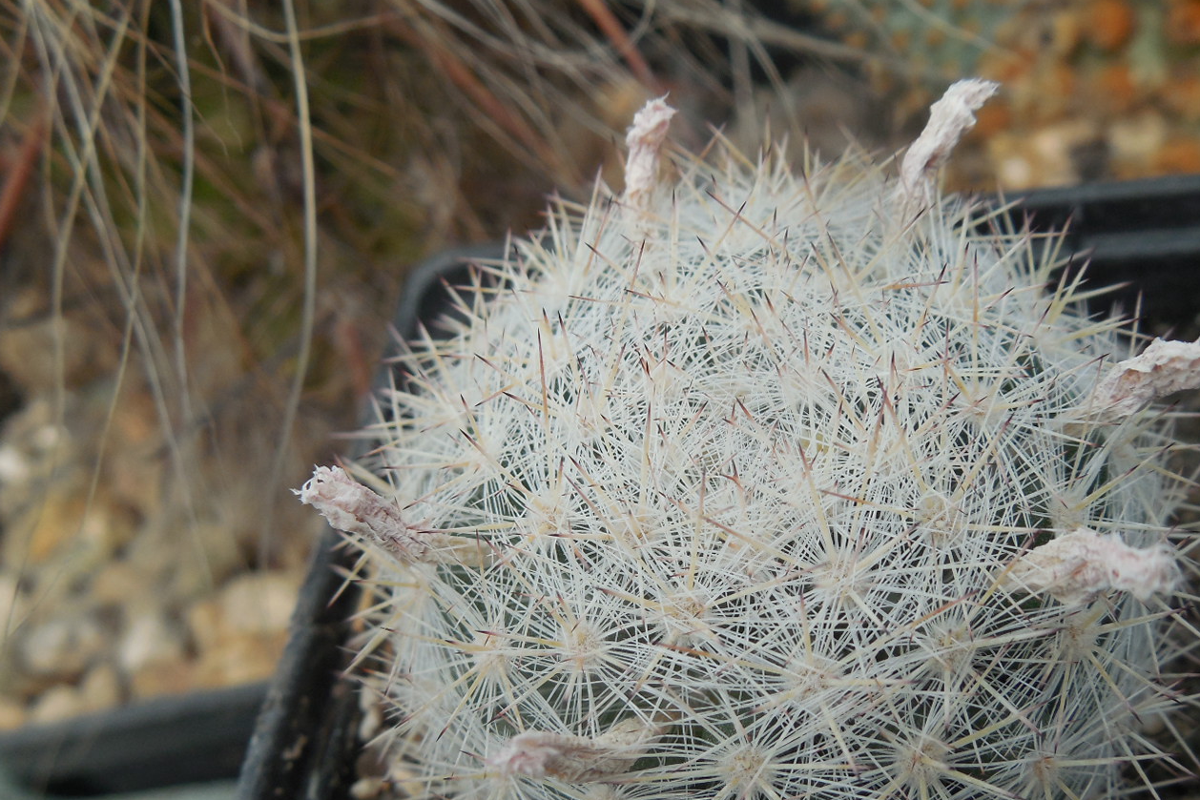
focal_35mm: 41
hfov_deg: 47.4
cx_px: 649
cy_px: 491
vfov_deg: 32.5
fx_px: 1367
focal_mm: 5.6
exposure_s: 1/400
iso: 125
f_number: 3.6
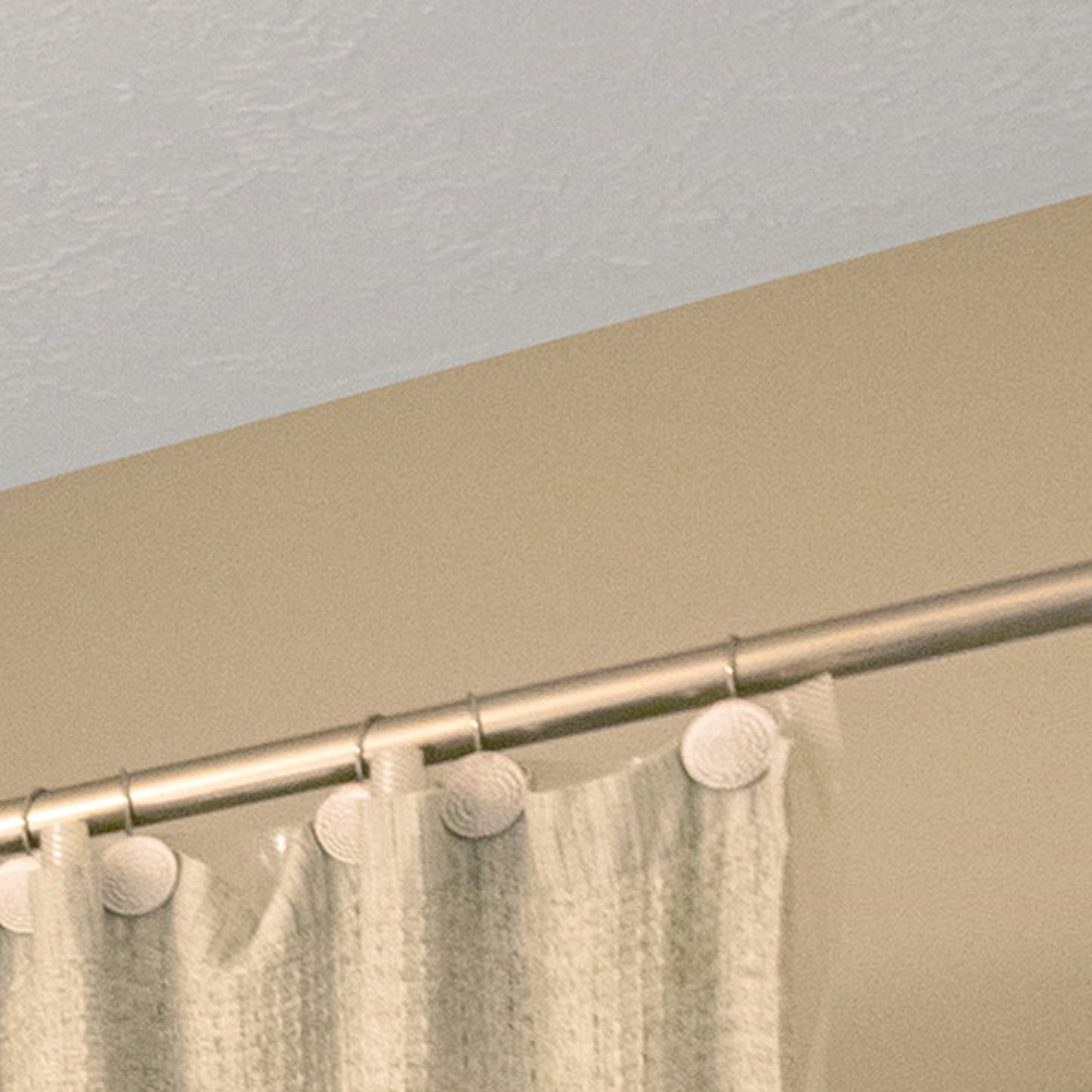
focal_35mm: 112
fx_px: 3997
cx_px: -1675
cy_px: 2250
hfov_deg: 12.0
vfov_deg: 13.2
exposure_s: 1/2
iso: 800
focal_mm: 16
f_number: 9
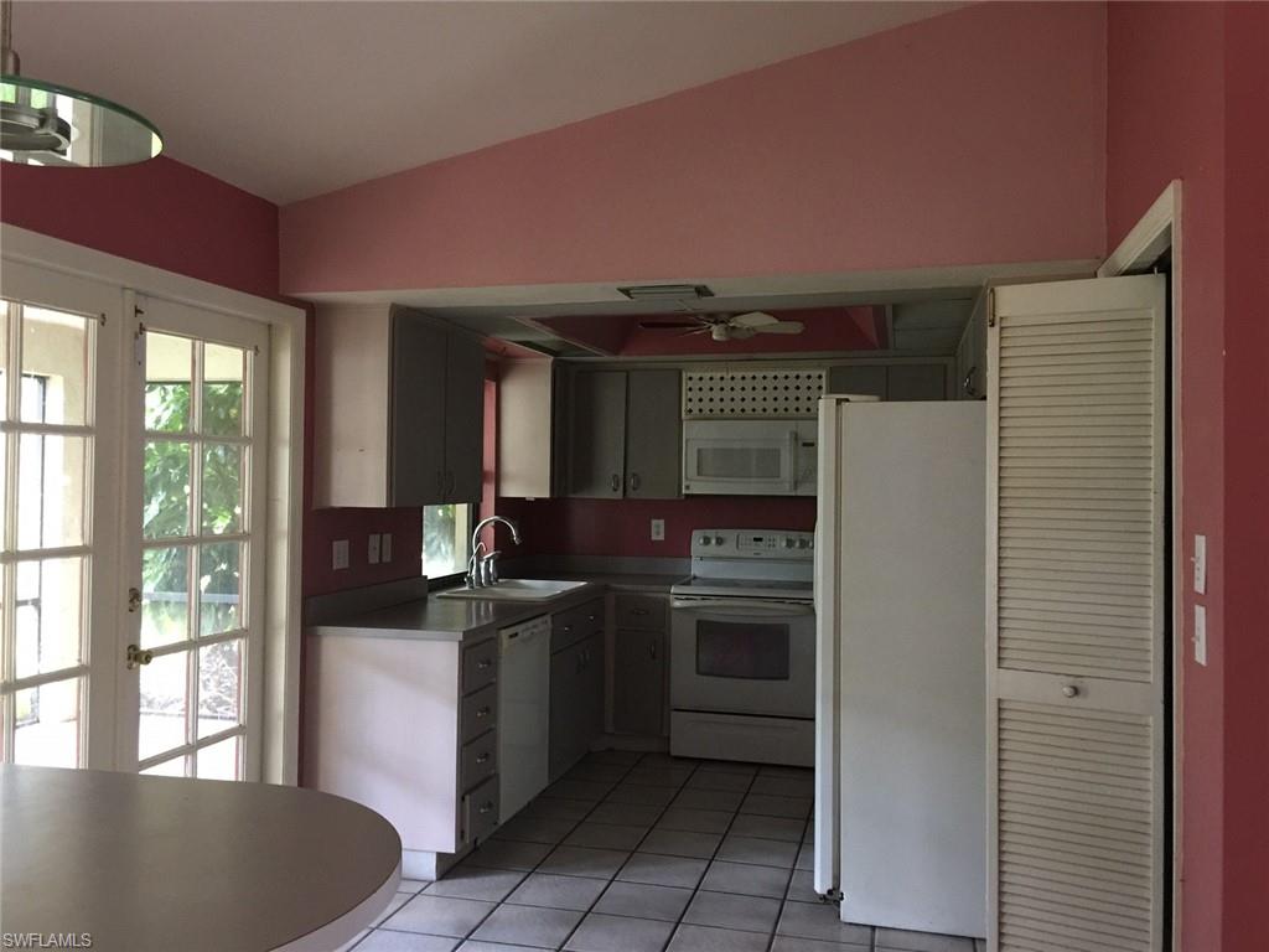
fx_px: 1063
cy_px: 476
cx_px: 634
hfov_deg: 61.7
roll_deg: -2.1
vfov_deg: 48.2
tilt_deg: +1.2
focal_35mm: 29
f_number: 2.2
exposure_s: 1/10
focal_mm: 4.15
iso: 125
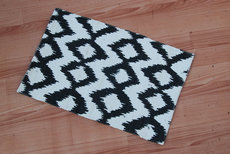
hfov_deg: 38.2
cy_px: 78
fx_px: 332
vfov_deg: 26.0
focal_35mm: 52
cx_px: 115
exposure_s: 1/125
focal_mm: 34
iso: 400
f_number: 16
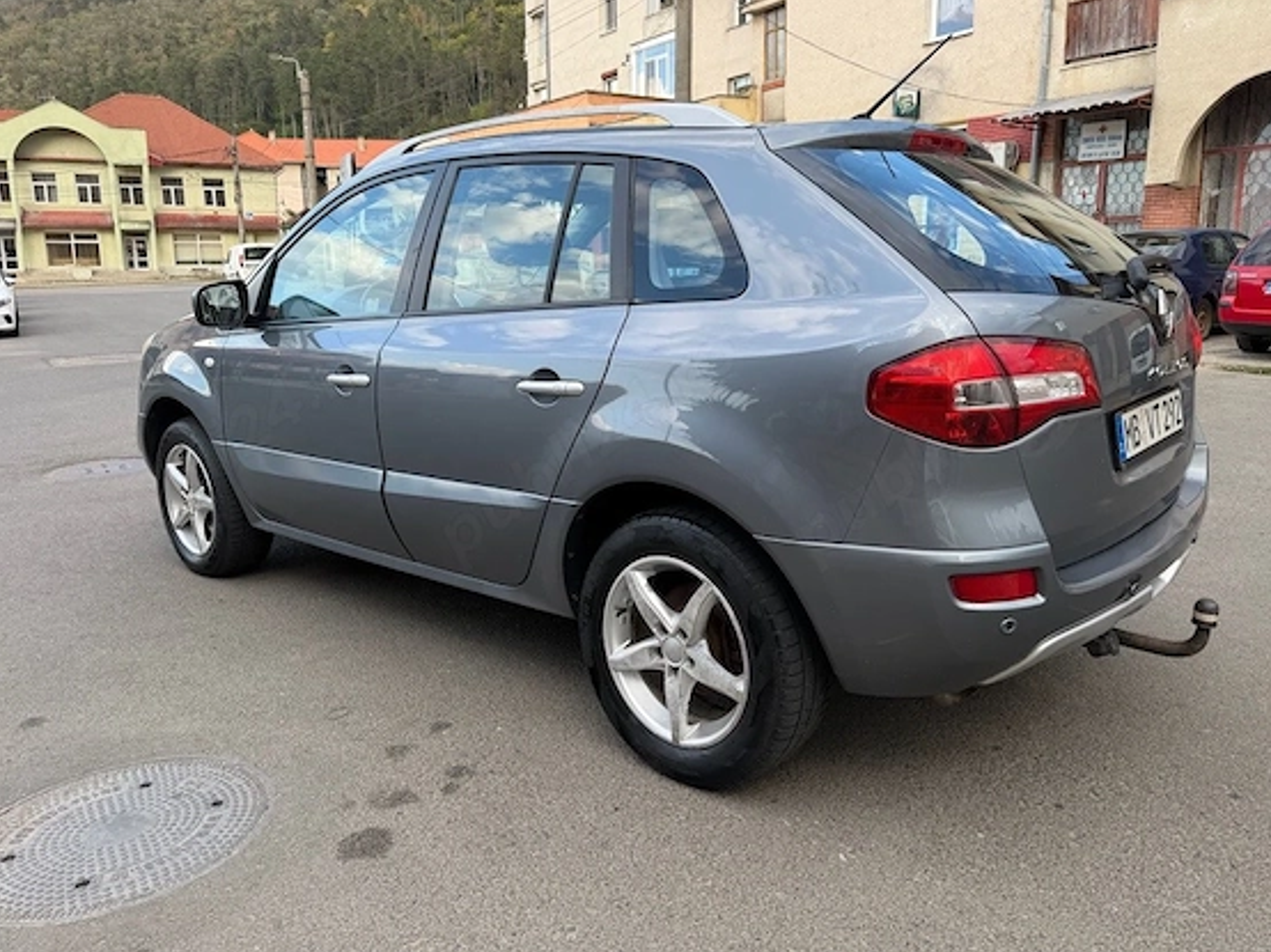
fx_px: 954
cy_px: 457
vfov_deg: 53.0
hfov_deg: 67.2
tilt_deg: -10.7
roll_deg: -0.5
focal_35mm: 26
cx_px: 679
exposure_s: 1/580
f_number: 1.78
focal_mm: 6.76
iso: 80
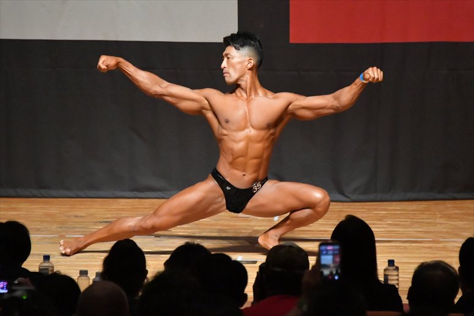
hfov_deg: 6.0
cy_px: 158
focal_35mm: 345
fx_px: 4540
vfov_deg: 4.0
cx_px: 237
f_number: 5.6
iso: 12800
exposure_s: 1/400
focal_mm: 230
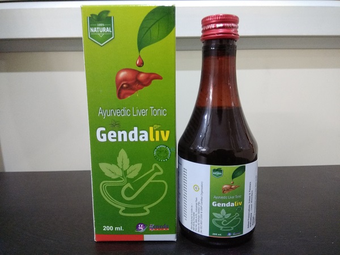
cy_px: 128
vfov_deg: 63.4
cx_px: 170
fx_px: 206
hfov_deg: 79.0
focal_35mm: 21
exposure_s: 1/17
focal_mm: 3.57
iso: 800
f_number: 2
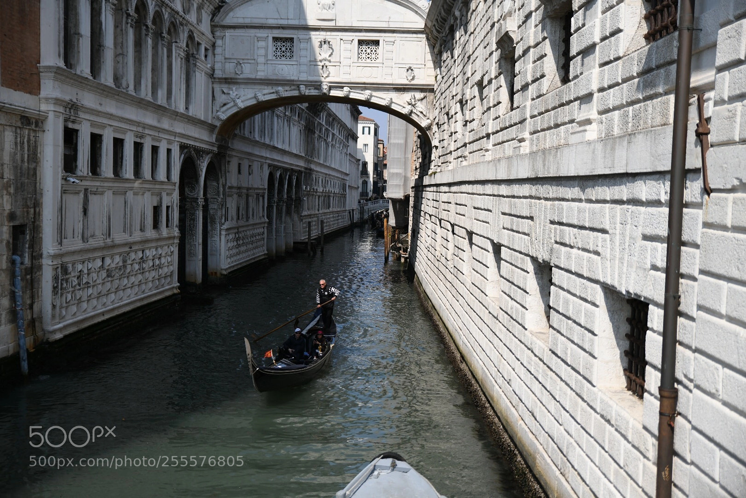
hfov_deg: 46.4
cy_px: 249
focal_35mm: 42
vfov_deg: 31.9
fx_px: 870
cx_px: 373
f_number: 2.8
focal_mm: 42
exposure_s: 1/2500
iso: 100
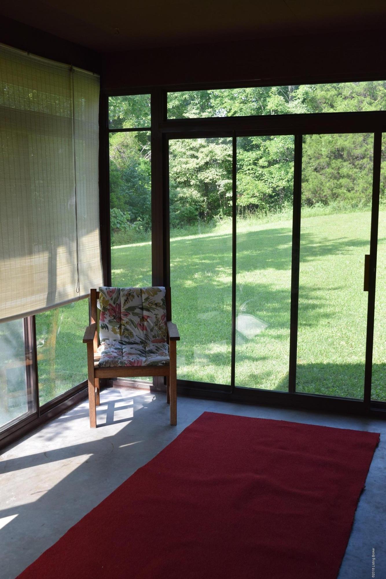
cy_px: 290
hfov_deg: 34.2
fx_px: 627
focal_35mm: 39
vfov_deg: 49.5
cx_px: 193
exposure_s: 1/200
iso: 400
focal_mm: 26
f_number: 7.1
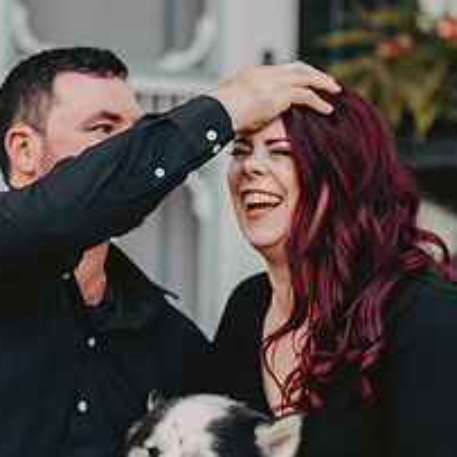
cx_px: 232
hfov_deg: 9.3
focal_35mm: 188
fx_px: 2808
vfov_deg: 9.3
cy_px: 284
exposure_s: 1/320
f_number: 2.8
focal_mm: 100
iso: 400
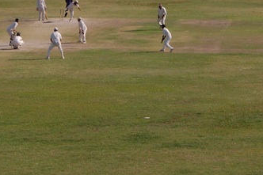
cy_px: 20
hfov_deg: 9.2
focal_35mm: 223
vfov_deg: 6.1
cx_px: 88
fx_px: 1631
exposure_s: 1/500
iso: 800
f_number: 19
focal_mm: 55
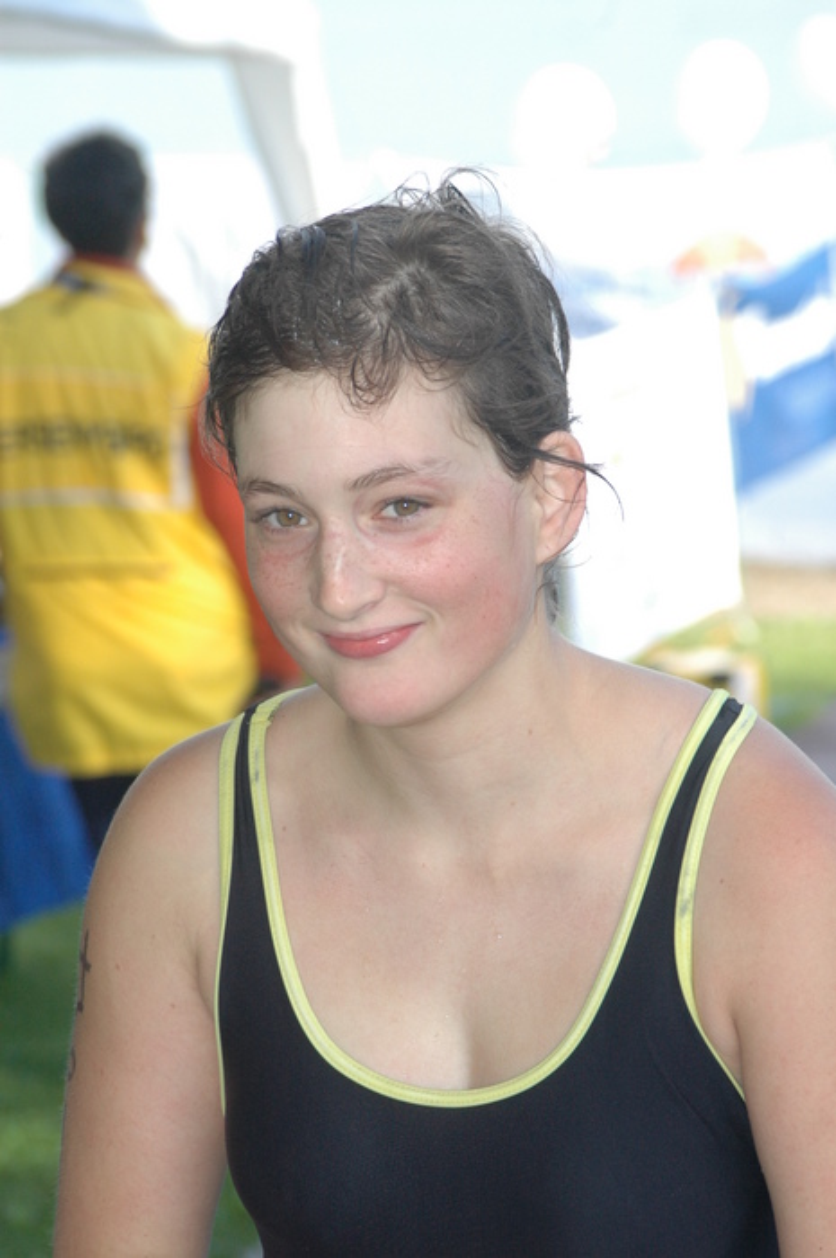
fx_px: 5499
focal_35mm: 158
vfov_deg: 13.1
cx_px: 418
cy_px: 629
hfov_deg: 8.7
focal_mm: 105
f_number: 5.6
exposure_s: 1/500
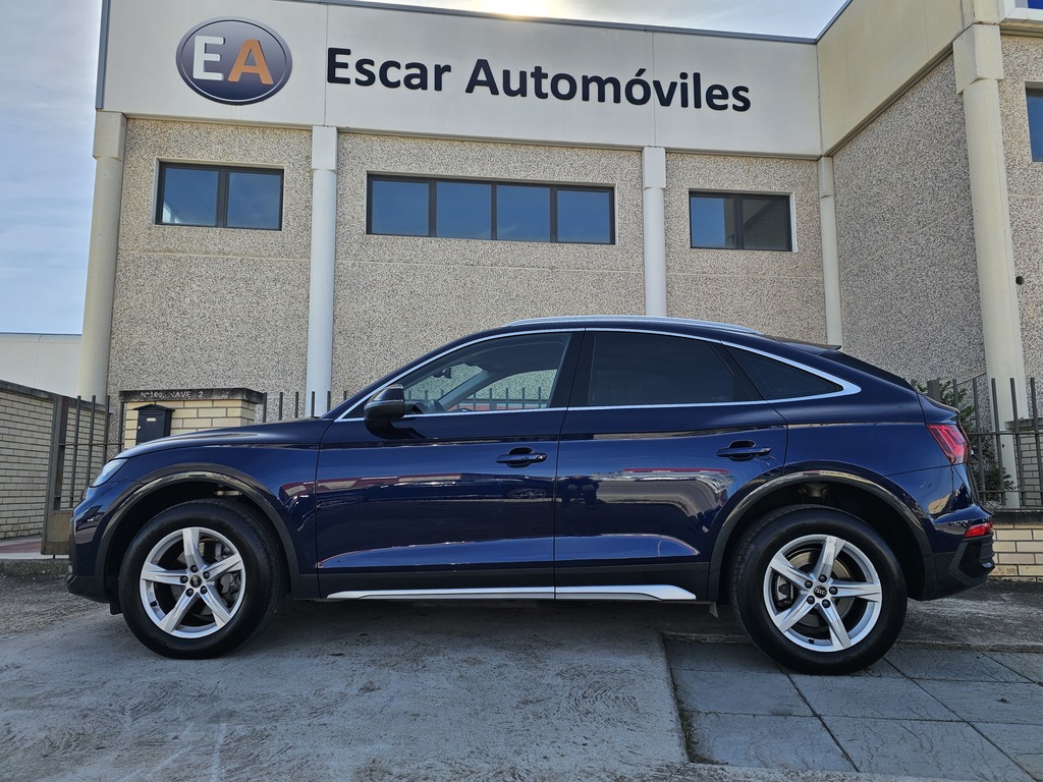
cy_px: 391
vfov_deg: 58.9
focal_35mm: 23
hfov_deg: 73.9
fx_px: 693
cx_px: 522
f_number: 1.7
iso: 10
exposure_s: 1/410
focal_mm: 6.3
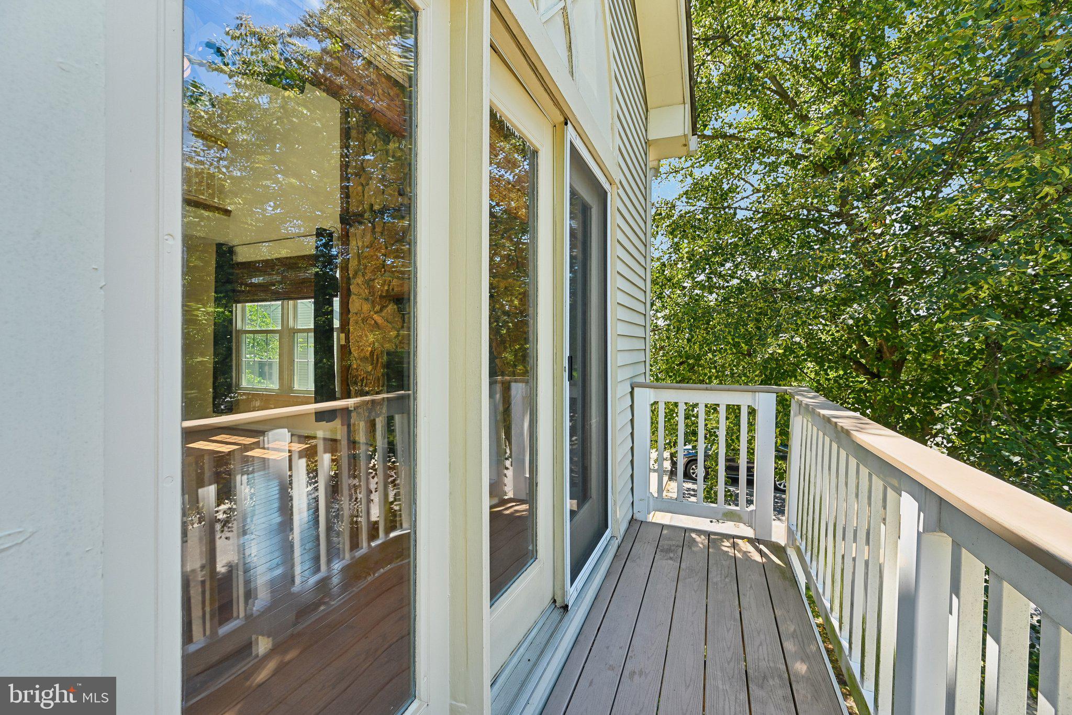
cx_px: 536
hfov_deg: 104.3
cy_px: 358
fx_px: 417
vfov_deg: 81.2
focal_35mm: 14
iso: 100
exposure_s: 1/40
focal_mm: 14
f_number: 8
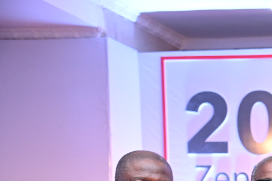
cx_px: 480
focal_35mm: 107
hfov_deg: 16.3
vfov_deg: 11.9
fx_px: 809
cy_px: 320
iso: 2000
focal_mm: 30
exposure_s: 1/200
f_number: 4.5
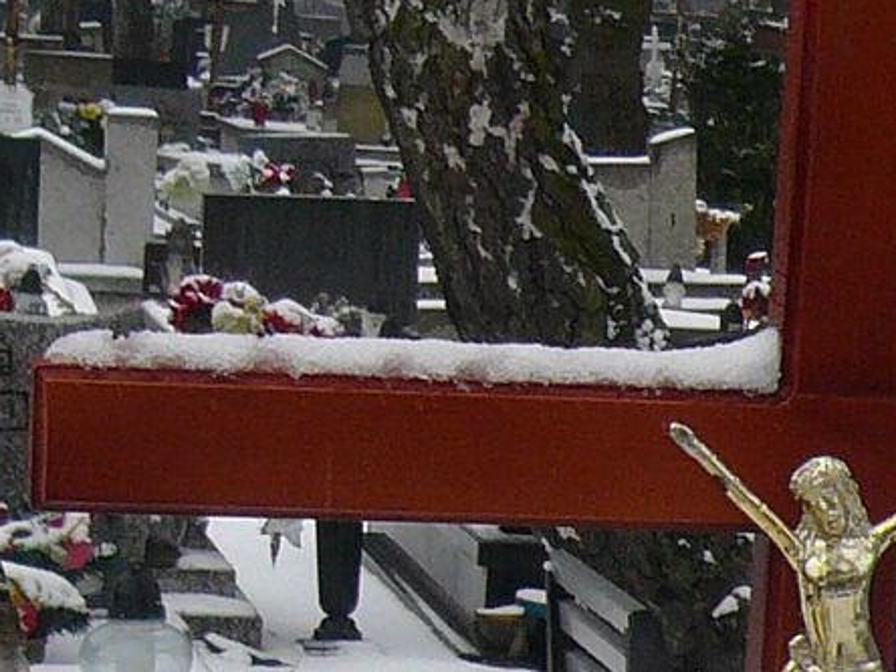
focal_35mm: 152
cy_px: 711
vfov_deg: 9.7
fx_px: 3934
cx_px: 995
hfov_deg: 12.8
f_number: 2.9
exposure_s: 1/250
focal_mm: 4.9
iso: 100
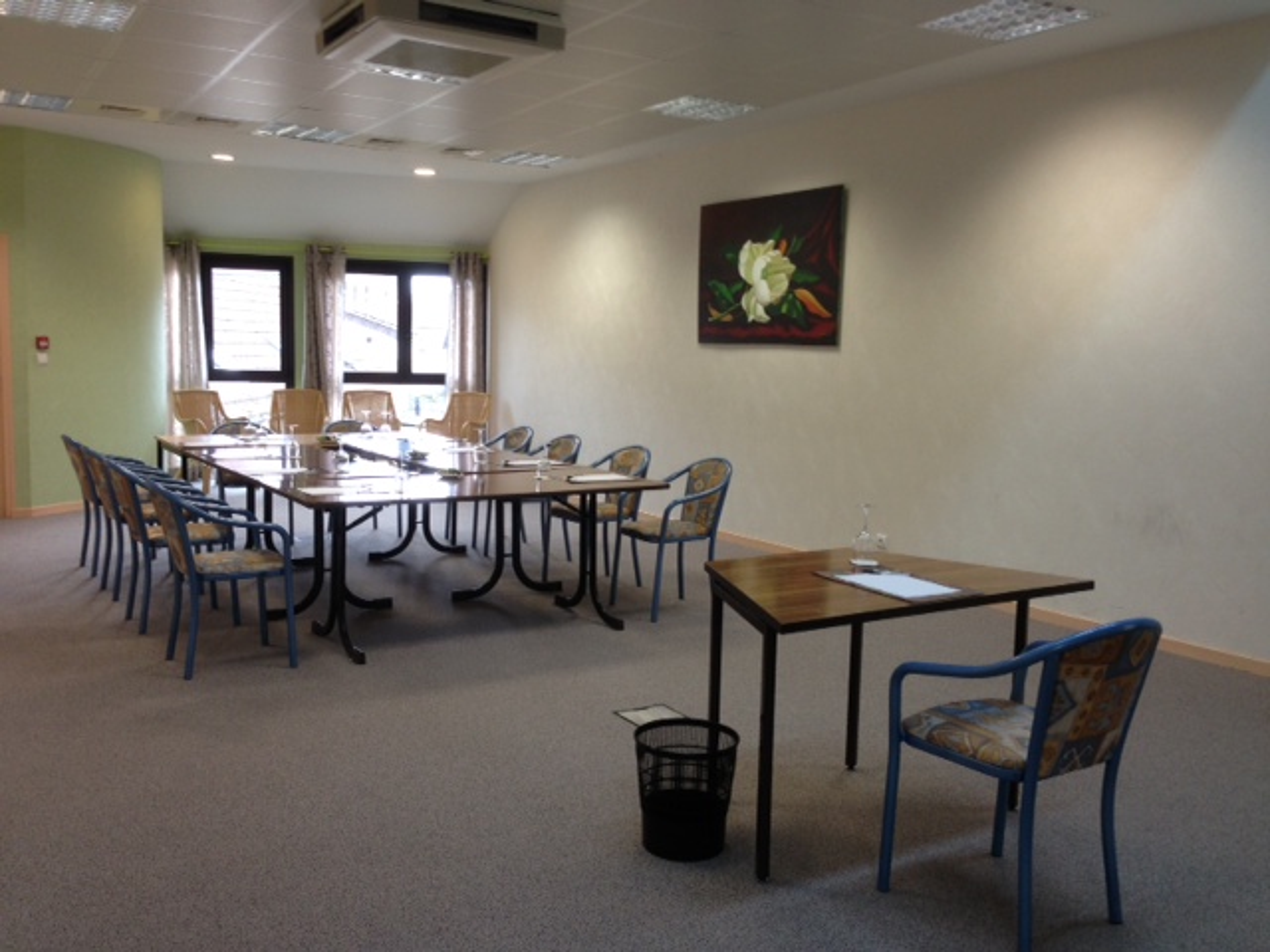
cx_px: 635
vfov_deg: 42.9
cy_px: 476
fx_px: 1211
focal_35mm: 33
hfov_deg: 55.4
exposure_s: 1/33
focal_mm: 4.13
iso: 64
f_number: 2.4
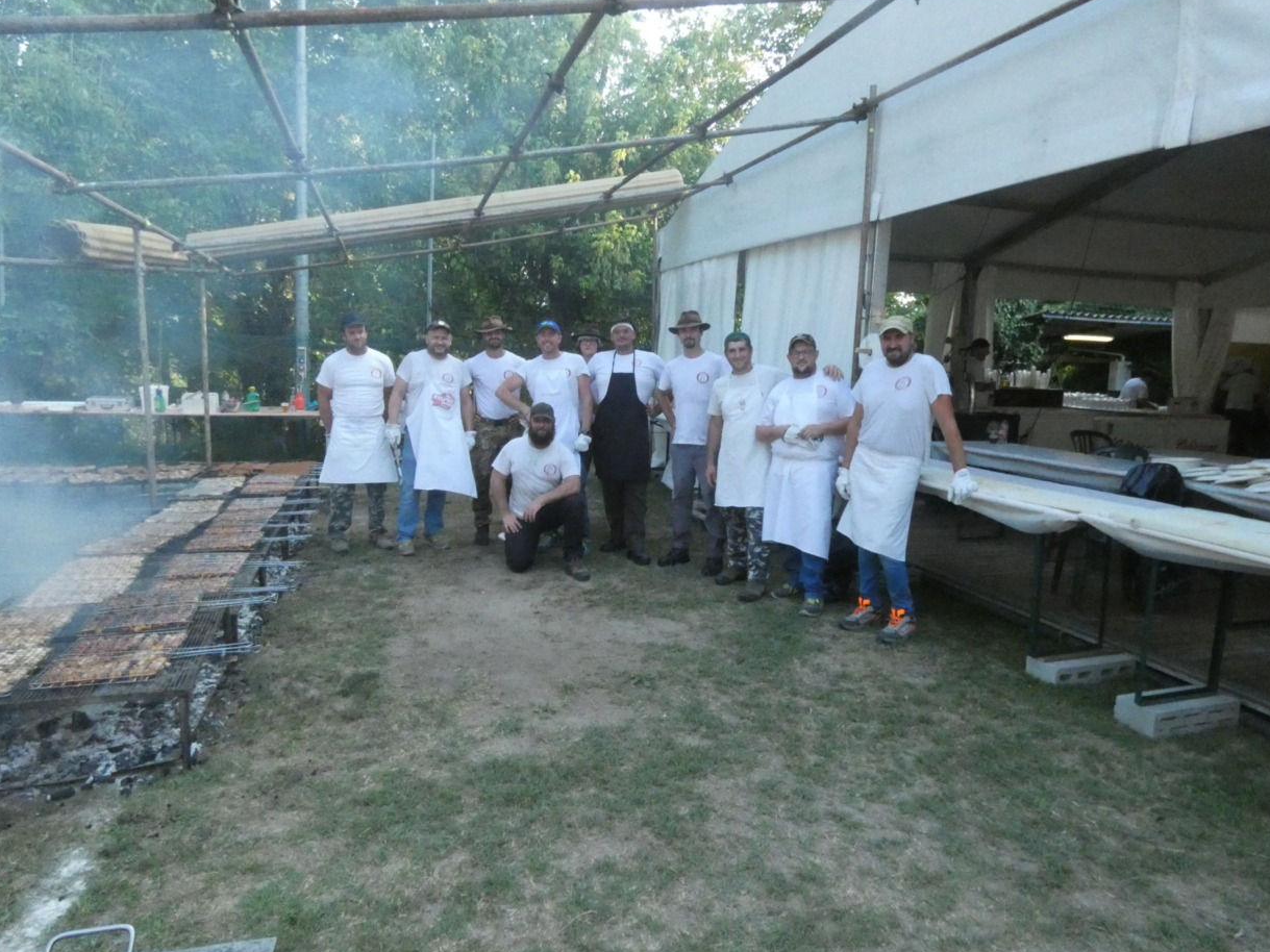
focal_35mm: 21
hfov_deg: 79.0
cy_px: 472
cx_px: 629
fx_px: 770
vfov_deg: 63.4
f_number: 3.2
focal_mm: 3.6
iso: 1600
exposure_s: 1/2000
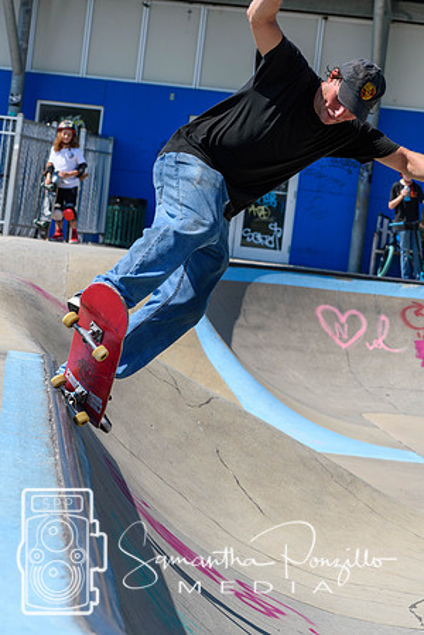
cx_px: 212
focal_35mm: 150
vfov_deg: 13.7
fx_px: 2650
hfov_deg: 9.1
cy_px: 318
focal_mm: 100
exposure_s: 1/800
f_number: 7.1
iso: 200
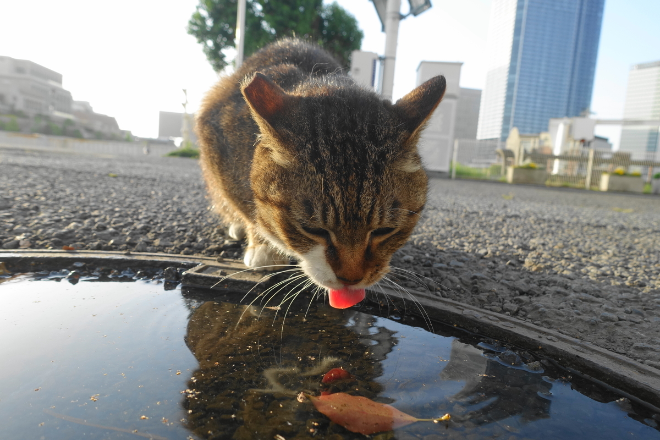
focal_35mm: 24
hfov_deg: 73.7
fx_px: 440
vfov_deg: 53.1
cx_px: 330
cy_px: 220
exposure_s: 1/250
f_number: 4
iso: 125
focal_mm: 8.8
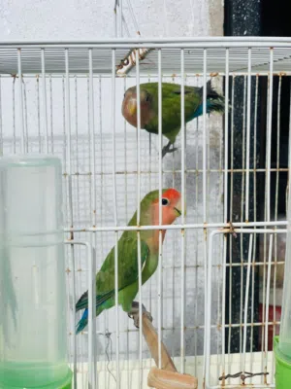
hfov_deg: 28.0
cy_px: 194
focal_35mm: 52
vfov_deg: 36.8
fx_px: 583
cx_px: 146
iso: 16
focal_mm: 6
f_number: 2.4
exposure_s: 1/1497
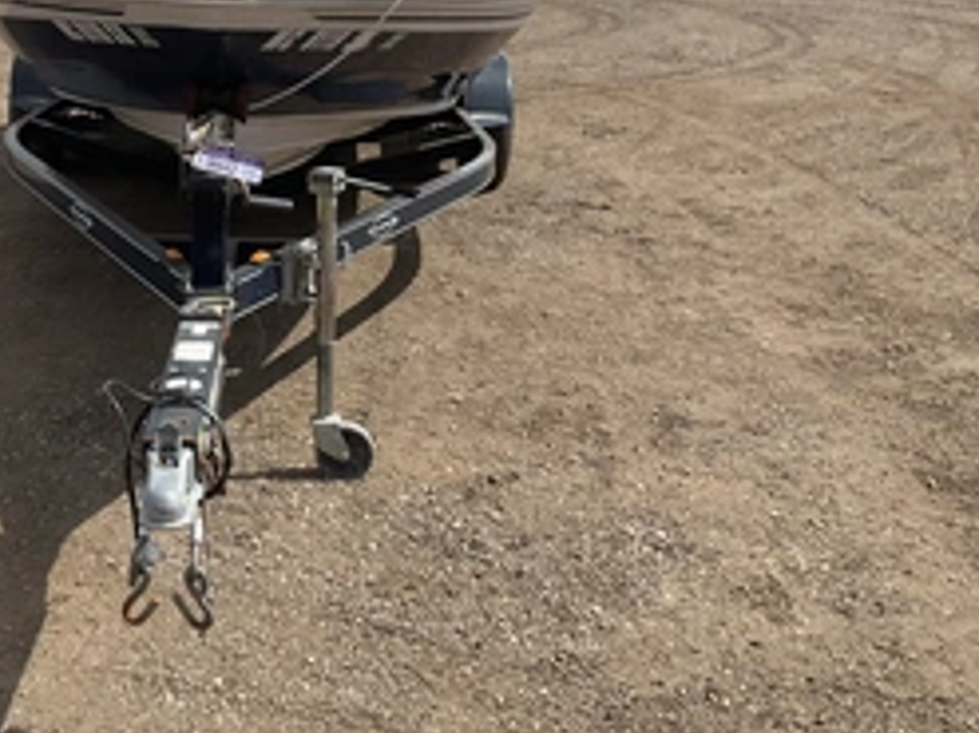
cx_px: 262
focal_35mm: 47
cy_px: 230
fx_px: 1329
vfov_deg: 30.6
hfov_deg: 39.5
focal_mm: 3
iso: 25
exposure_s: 1/1534
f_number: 1.8
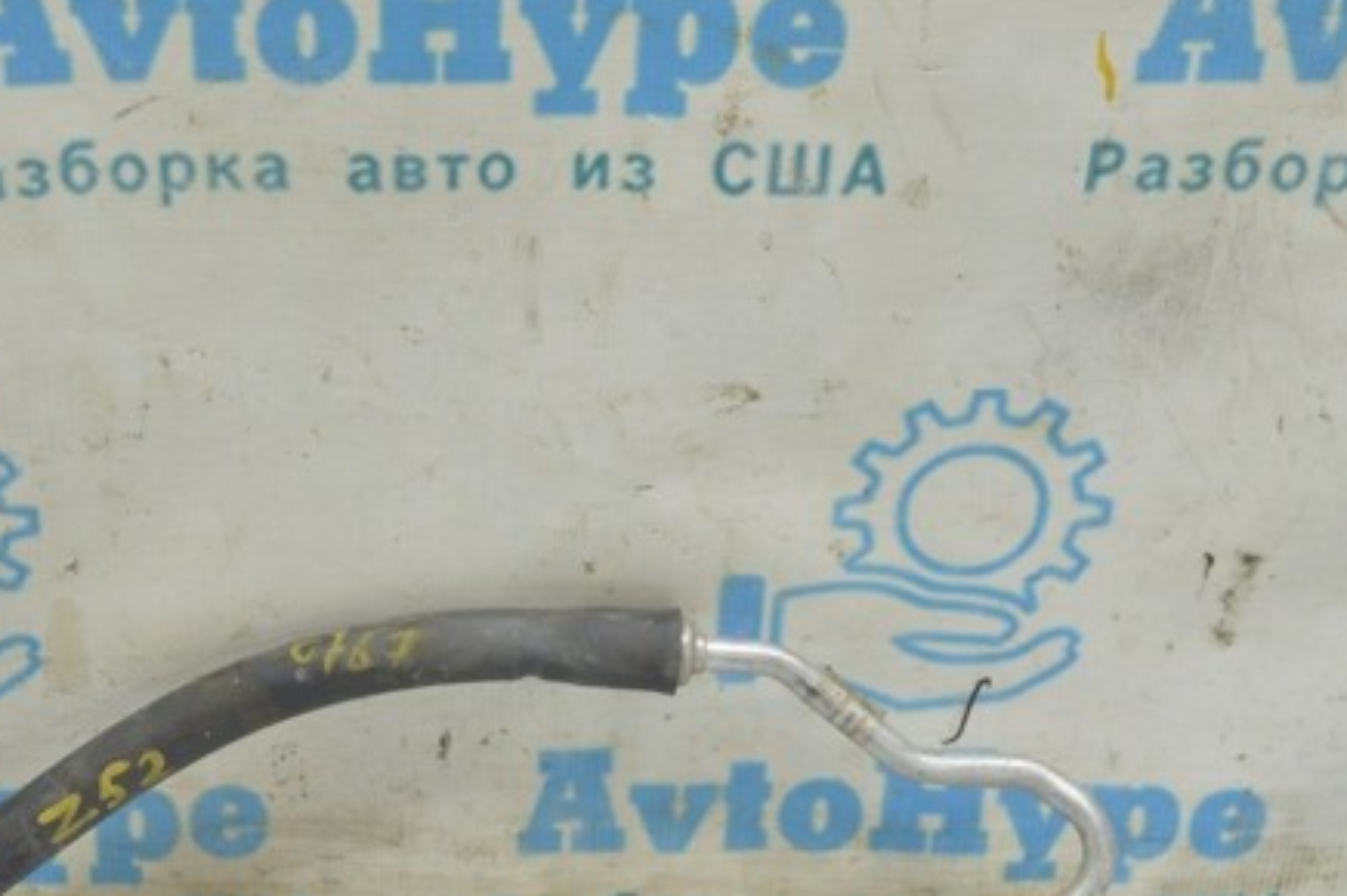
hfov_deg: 30.2
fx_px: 2468
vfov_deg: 20.5
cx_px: 399
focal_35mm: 66
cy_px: 589
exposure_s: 1/20
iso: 400
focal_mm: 30
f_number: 5.6
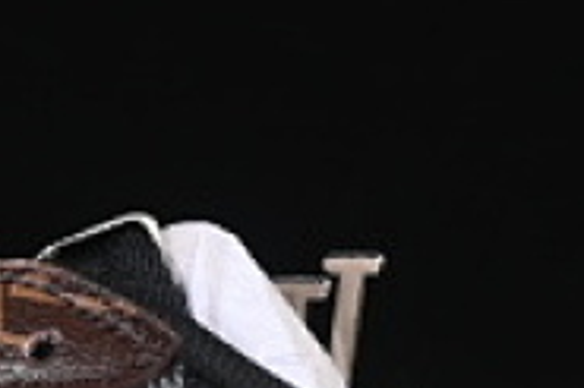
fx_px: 7115
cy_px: 410
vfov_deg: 3.1
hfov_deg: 4.7
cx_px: -218
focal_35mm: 439
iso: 160
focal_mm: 50
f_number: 6.3
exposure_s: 1/60
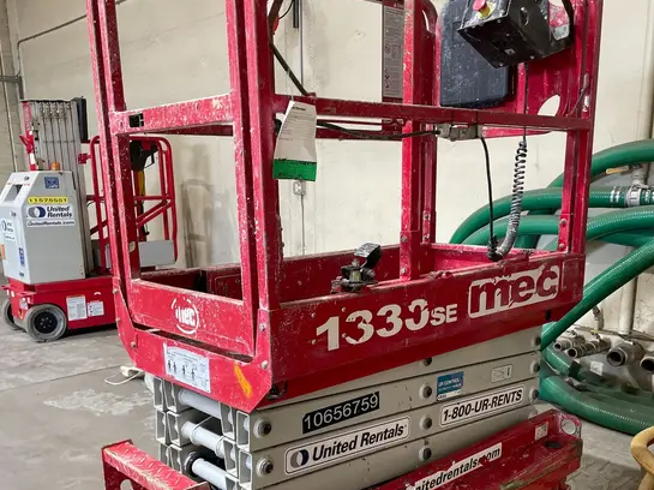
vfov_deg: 40.1
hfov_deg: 52.7
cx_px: 325
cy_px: 331
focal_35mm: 35
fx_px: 661
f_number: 1.6
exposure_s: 1/77
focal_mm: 4.2
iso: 125
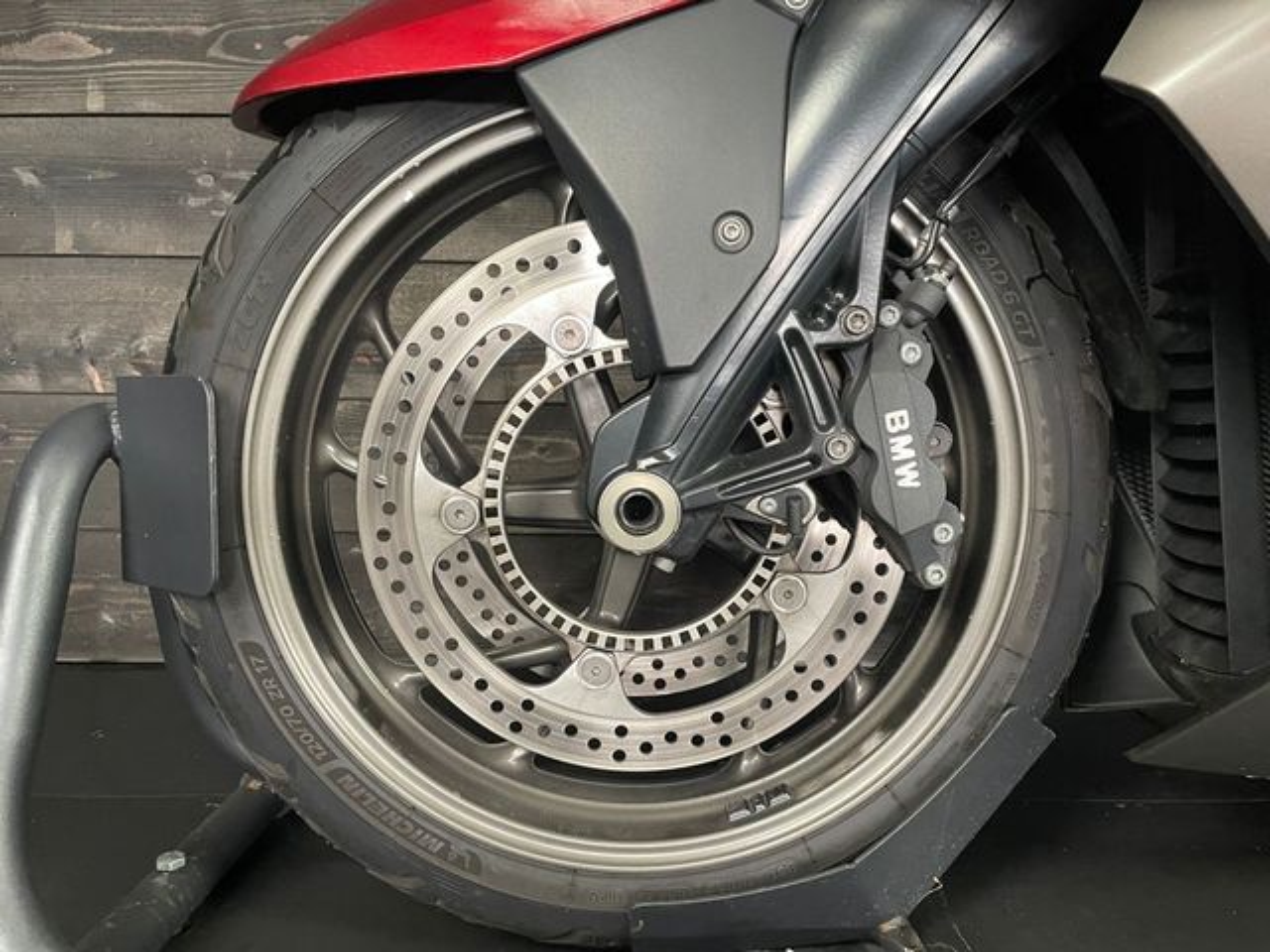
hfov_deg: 67.3
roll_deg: -0.8
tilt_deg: -3.5
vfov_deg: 53.1
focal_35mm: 26
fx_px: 954
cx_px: 635
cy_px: 476
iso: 320
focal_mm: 4.2
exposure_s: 1/50
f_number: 1.6
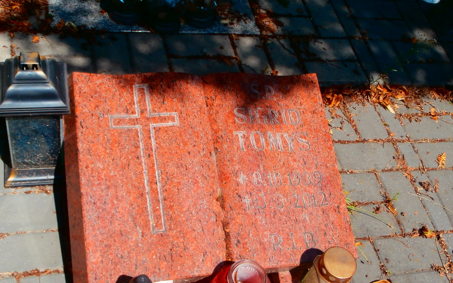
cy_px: 172
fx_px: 580
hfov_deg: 42.6
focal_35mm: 47
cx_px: 250
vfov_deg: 27.3
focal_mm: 6.67
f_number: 3.9
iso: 100
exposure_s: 1/640
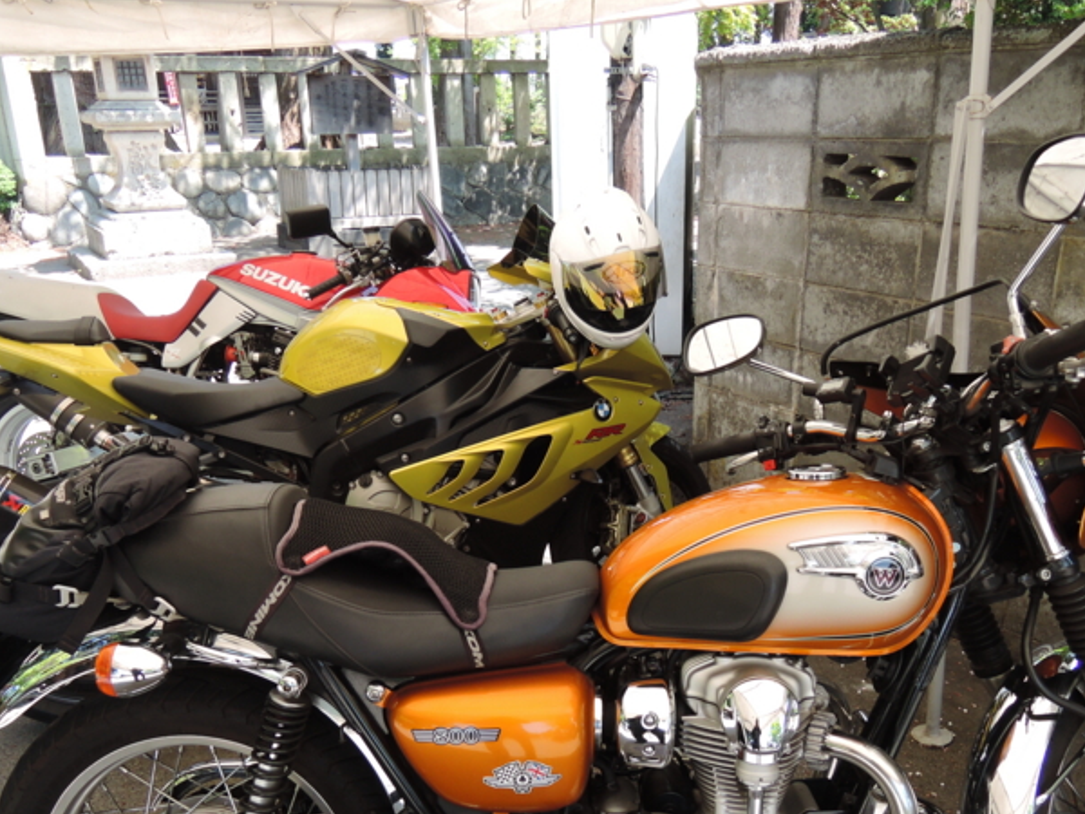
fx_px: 1003
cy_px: 535
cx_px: 591
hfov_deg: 56.7
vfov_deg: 43.6
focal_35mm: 32
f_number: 2.8
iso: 125
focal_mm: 5.1
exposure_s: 1/30
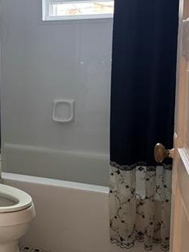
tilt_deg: -8.8
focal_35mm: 60
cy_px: 96
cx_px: -2
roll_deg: +0.9
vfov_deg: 32.1
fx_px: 437
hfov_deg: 23.3
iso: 400
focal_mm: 6.76
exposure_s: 1/60
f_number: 1.78
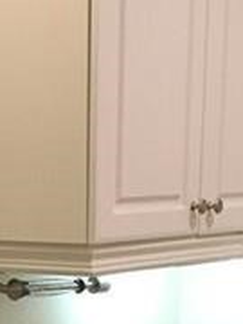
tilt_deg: -15.8
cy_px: 515
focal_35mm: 124
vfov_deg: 14.6
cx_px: 14
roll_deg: +0.3
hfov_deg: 11.9
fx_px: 1161
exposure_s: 1/15
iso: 80
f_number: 2.2
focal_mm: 4.15
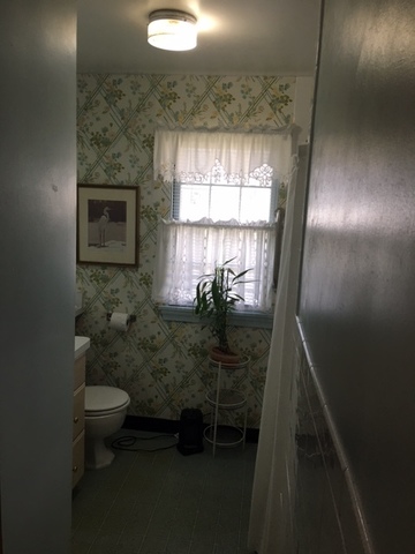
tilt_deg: -8.6
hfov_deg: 48.2
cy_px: 277
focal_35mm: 29
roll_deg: -2.1
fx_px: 464
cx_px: 208
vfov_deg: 61.7
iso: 32
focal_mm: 4.15
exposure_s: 1/30
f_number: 2.2
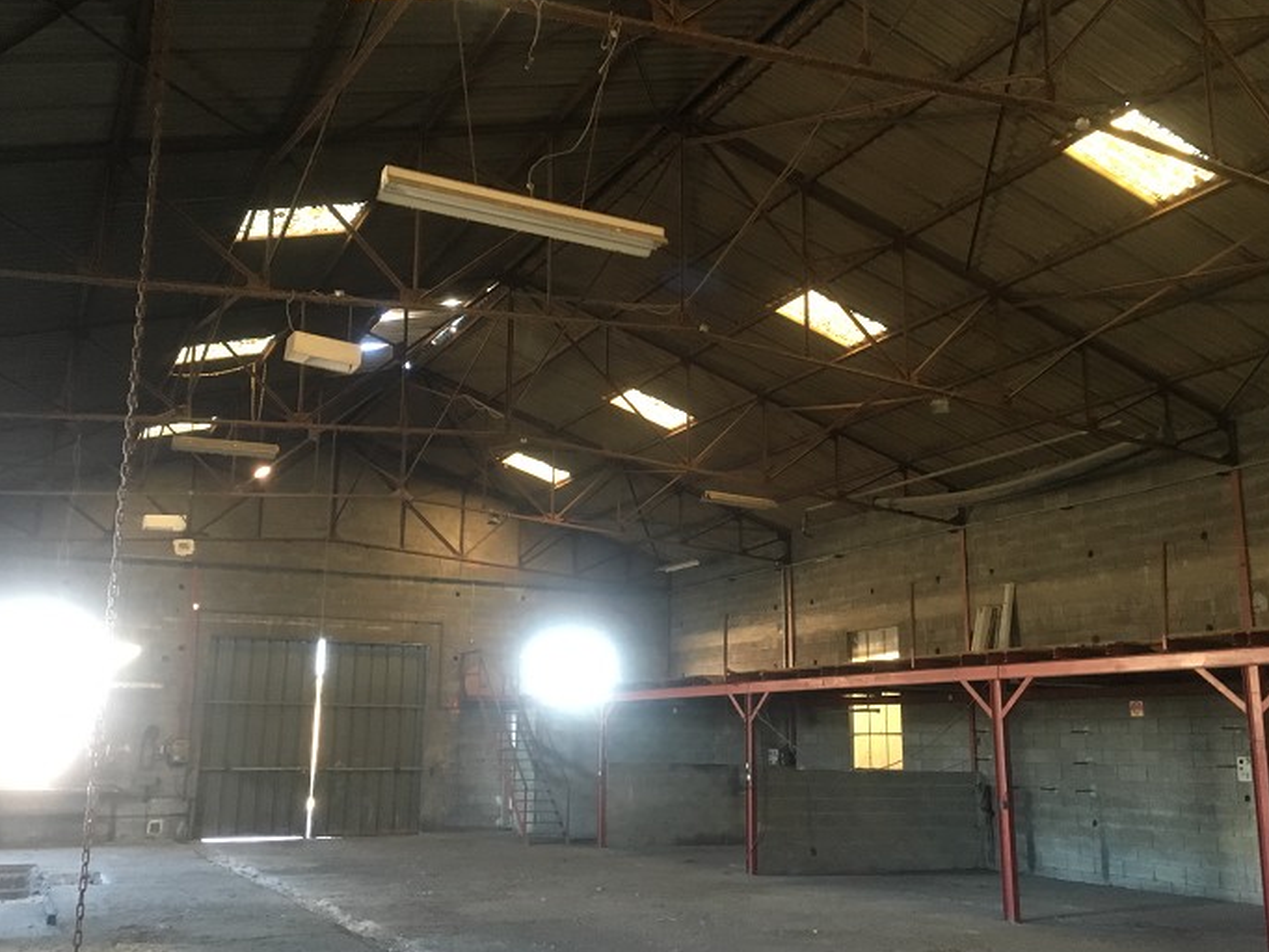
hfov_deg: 53.9
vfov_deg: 41.8
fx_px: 1247
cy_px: 472
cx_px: 638
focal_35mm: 34
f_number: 2.2
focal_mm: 4.15
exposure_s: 1/17
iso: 200
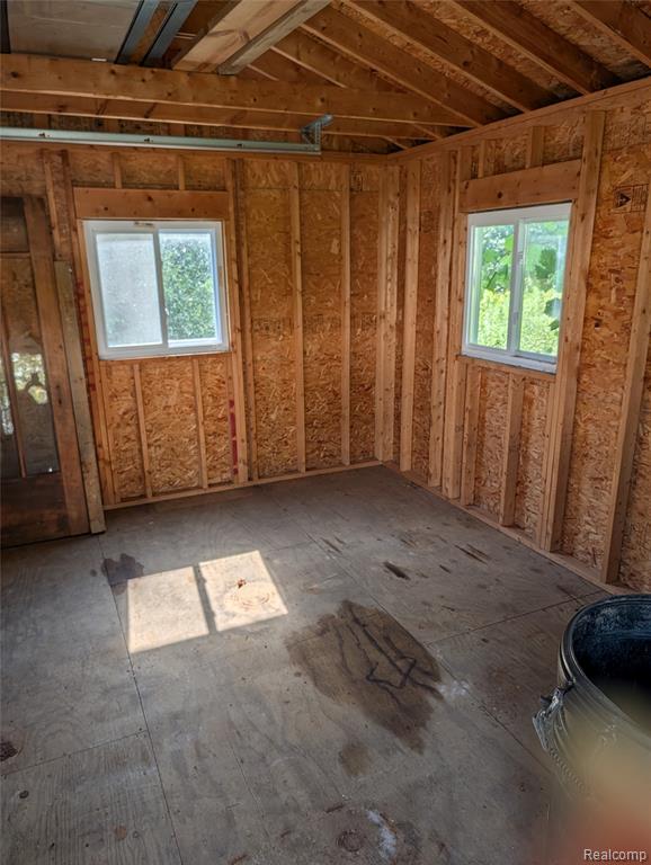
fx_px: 600
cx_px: 326
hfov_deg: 56.9
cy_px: 432
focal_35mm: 24
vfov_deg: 71.5
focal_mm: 6.9
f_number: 1.68
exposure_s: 1/822
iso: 22
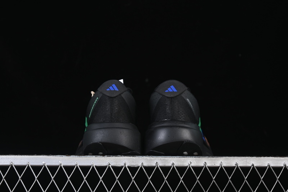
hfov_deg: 27.0
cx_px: 144
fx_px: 600
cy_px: 96
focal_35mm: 75
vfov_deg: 18.2
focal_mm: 50
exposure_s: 1/50
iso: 160
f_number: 6.3
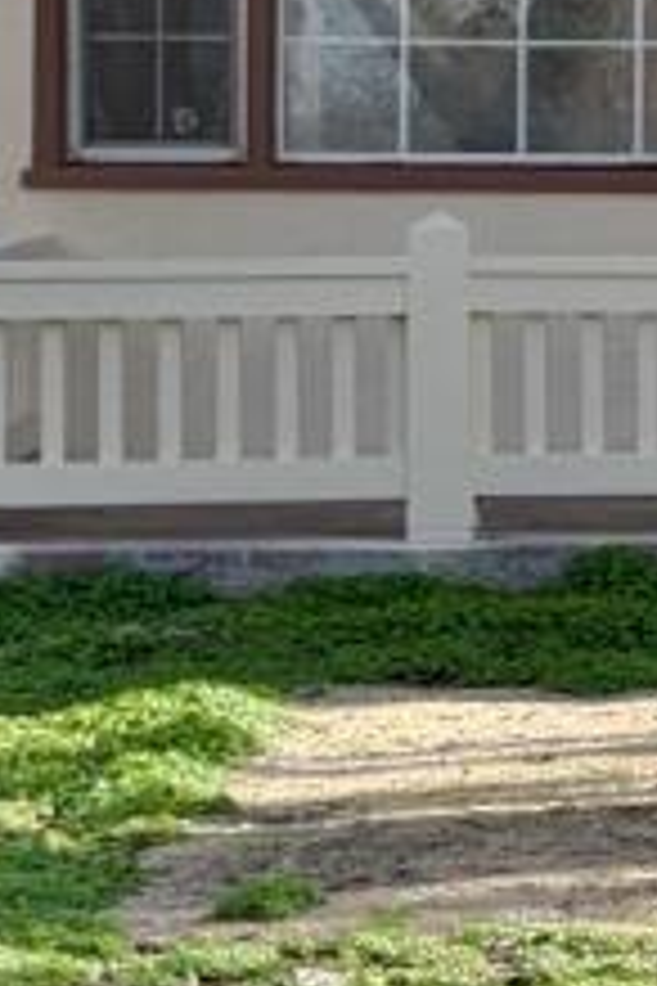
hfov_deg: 7.2
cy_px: 83
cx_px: 1894
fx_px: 4681
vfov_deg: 11.9
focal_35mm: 171
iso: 80
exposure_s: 1/2907
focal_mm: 6.76
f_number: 1.78
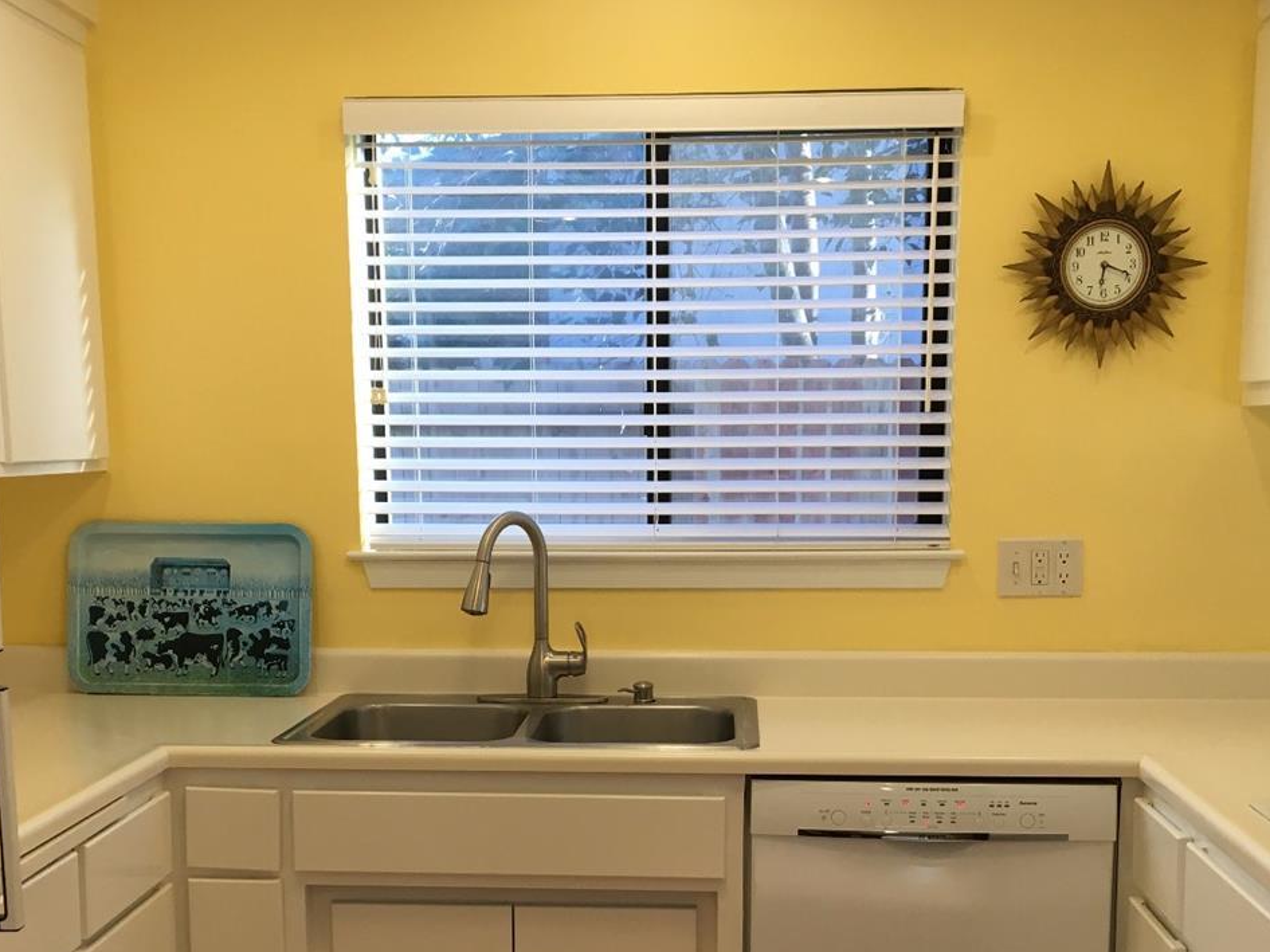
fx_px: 1687
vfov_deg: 31.0
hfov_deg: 41.2
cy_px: 709
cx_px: 626
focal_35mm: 46
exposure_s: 1/40
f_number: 2.2
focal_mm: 4.15
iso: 25
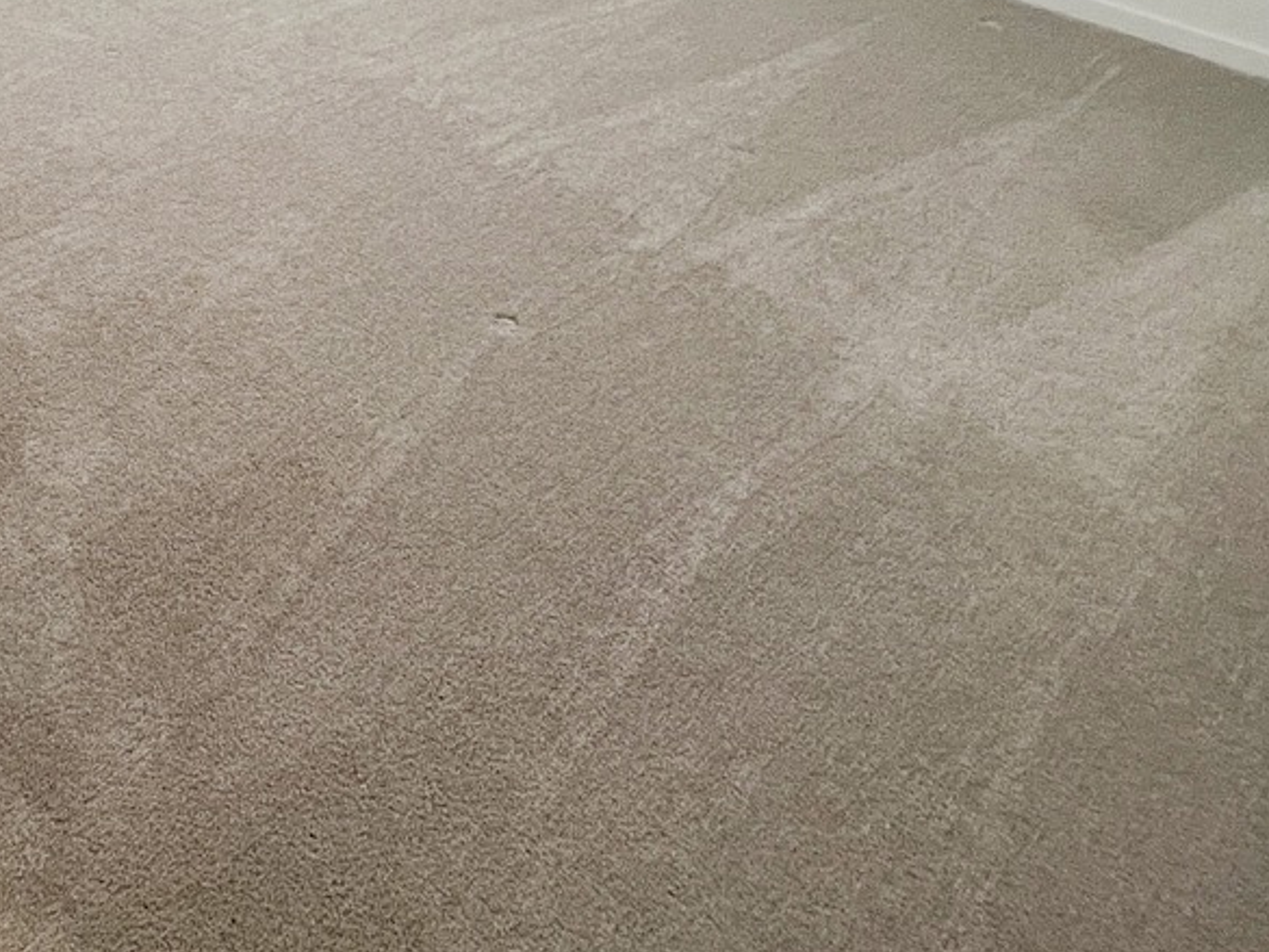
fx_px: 1173
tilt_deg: -24.9
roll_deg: +0.8
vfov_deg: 37.2
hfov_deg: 46.0
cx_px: -46
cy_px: -93
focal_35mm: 32
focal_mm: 1.57
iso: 250
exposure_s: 1/122
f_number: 1.8
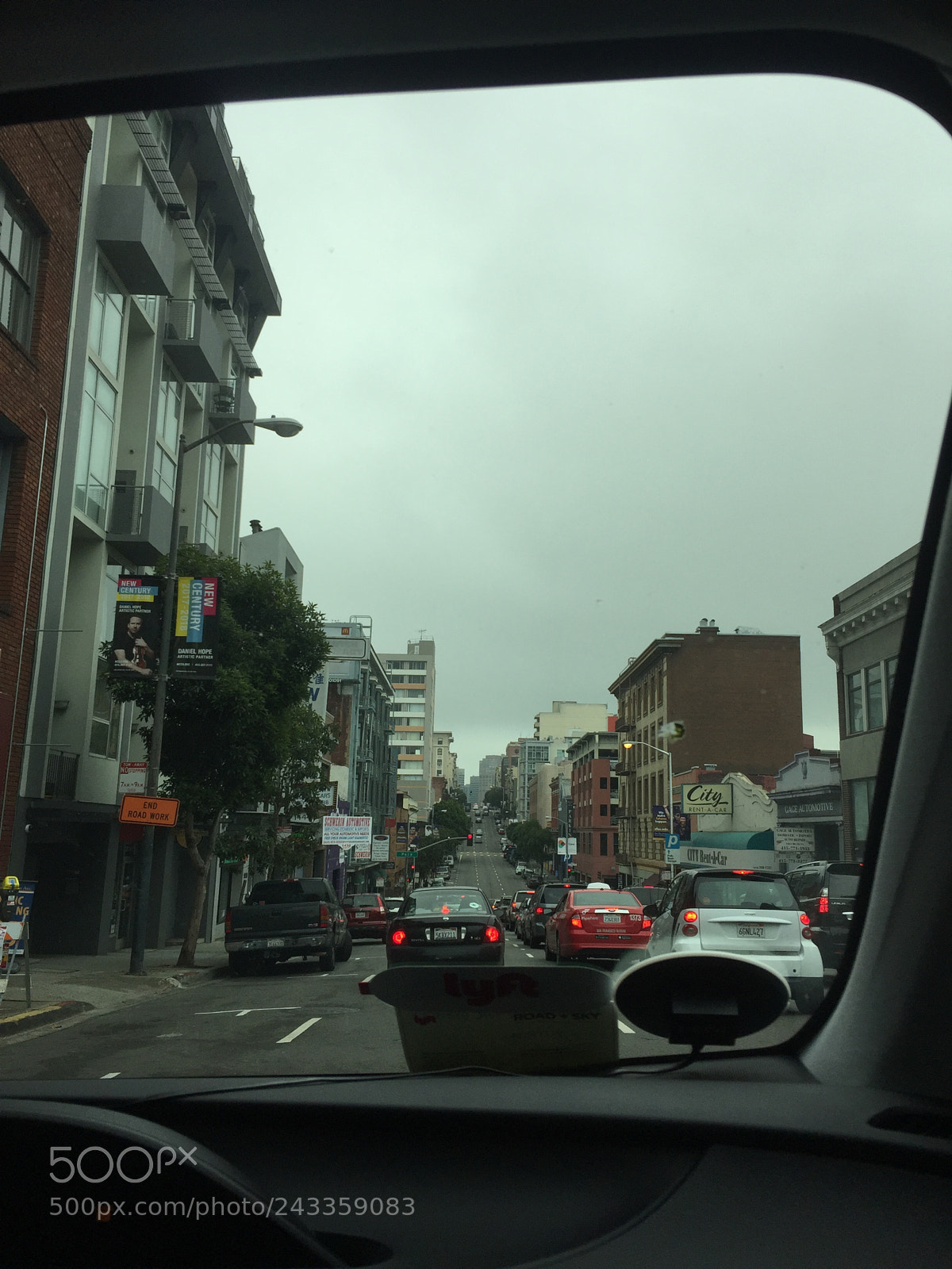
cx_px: 476
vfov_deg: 61.7
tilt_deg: +8.5
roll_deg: -0.2
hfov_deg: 48.2
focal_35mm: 29
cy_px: 634
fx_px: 1063
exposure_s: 1/842
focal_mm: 4.15
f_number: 2.2
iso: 32
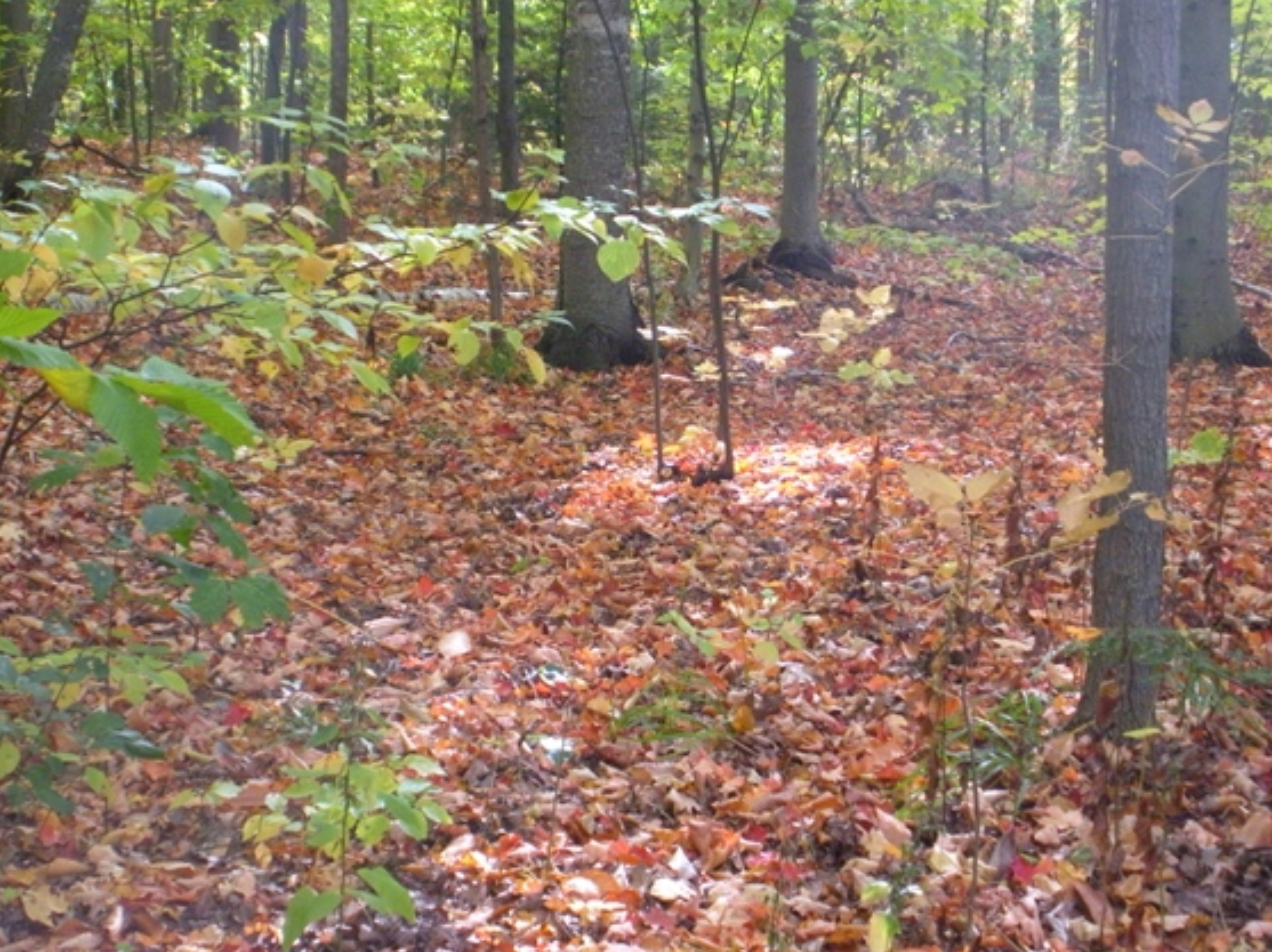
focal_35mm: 69
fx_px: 2534
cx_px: 658
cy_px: 457
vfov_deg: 21.3
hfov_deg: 28.2
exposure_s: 1/117
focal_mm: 11.2
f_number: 4.6
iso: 498
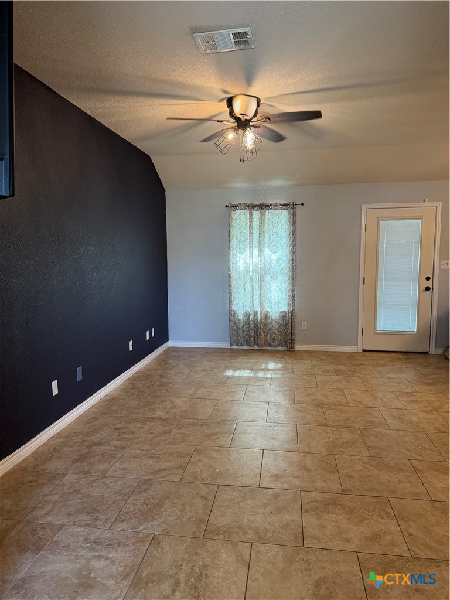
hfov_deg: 56.8
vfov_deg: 71.6
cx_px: 225
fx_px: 416
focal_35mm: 24
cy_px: 300
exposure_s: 1/120
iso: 200
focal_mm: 6.76
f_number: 1.78
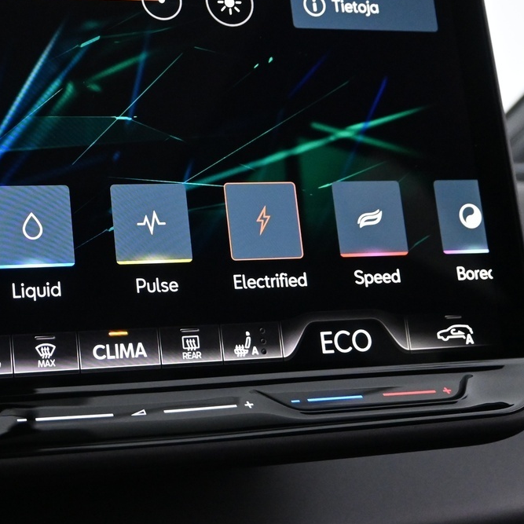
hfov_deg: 25.6
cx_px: 52
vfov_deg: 26.4
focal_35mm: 65
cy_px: 199
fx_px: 1114
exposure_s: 1/50
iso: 3200
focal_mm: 21
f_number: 4
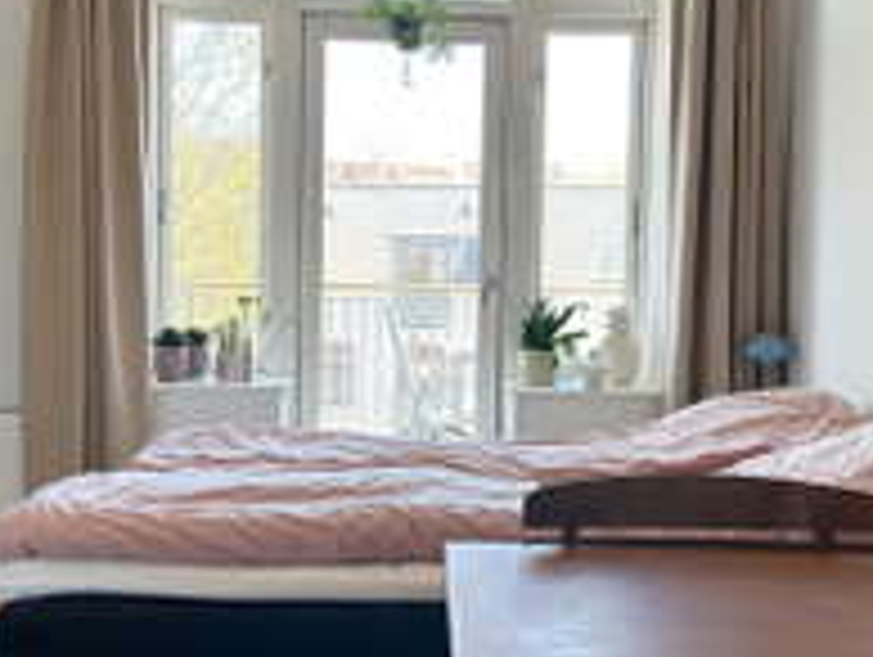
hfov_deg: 41.2
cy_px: 315
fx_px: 1162
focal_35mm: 46
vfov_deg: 31.6
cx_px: 454
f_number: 1.78
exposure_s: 1/121
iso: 50
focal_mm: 6.86
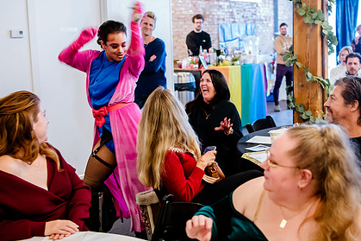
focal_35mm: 50
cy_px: 91
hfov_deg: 39.6
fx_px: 501
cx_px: 191
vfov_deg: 26.9
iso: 5000
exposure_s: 1/60
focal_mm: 34
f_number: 2.8
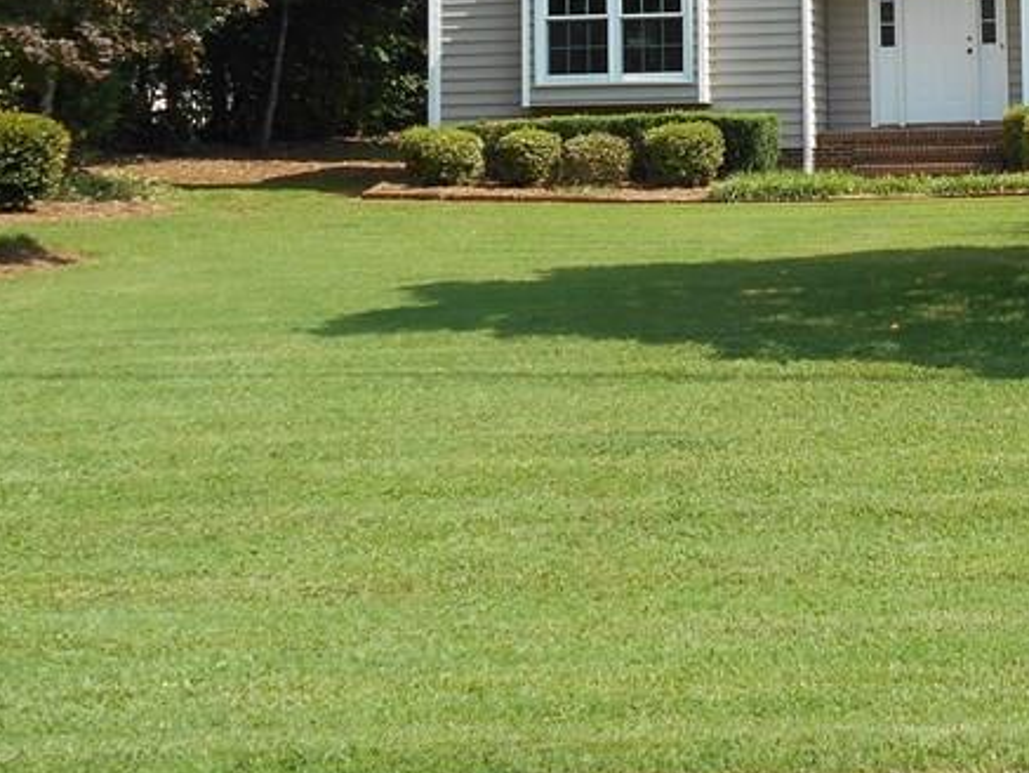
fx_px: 2230
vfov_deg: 18.8
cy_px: -106
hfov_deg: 25.2
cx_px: 928
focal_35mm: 75
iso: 80
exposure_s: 1/400
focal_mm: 5.8
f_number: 3.6
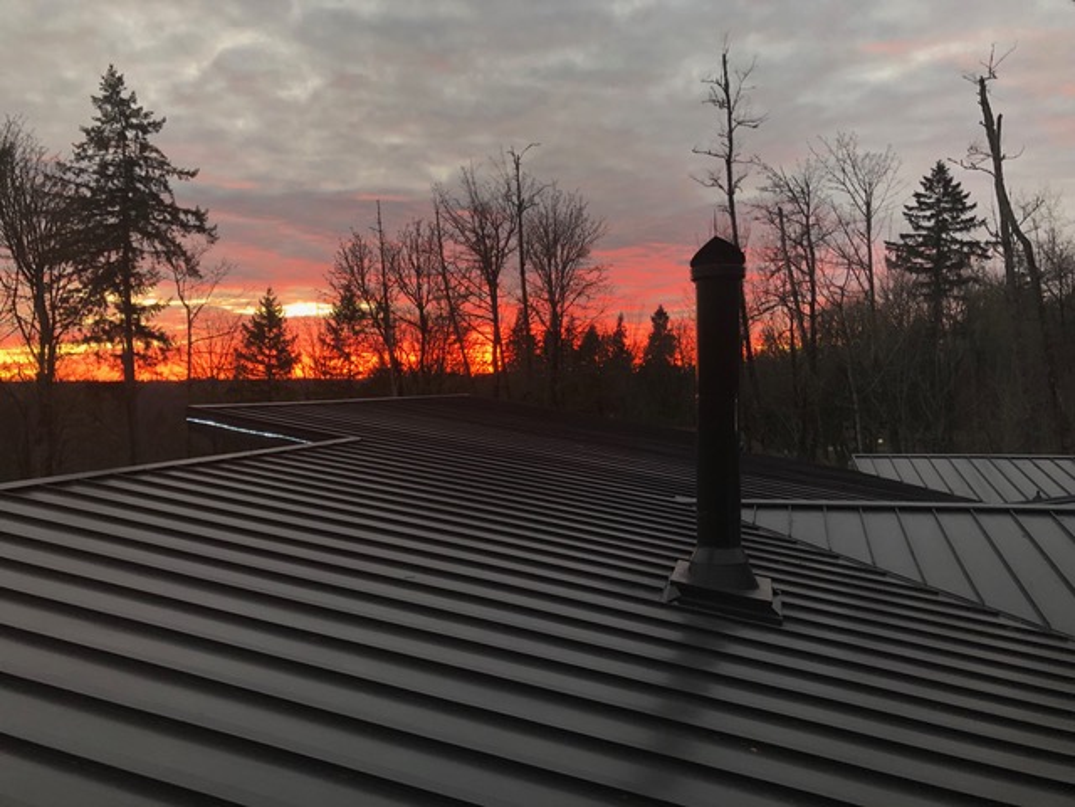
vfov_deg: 49.7
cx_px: 538
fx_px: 870
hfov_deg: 63.4
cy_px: 404
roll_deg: +1.2
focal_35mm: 28
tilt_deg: -0.5
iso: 320
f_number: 1.8
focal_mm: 4
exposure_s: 1/40
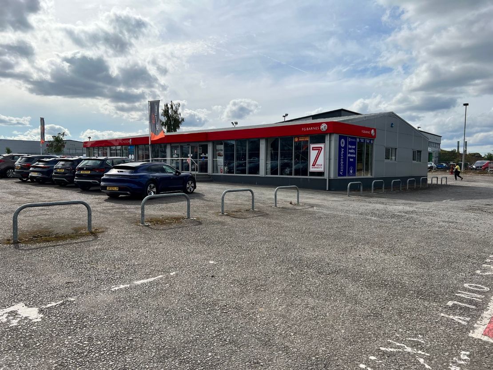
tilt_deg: -0.4
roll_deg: -0.7
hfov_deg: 67.3
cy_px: 185
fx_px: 370
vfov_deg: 53.1
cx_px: 246
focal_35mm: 26
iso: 50
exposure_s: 1/7463
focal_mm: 5.7
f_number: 1.5
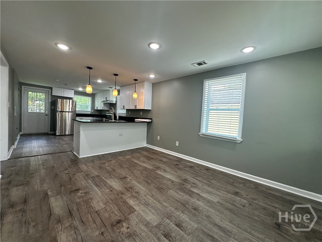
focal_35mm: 14
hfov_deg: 102.1
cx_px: 161
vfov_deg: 85.7
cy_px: 121
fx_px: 130
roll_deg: -3.1
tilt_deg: -1.7
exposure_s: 1/120
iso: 100
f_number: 2.2
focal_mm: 2.22
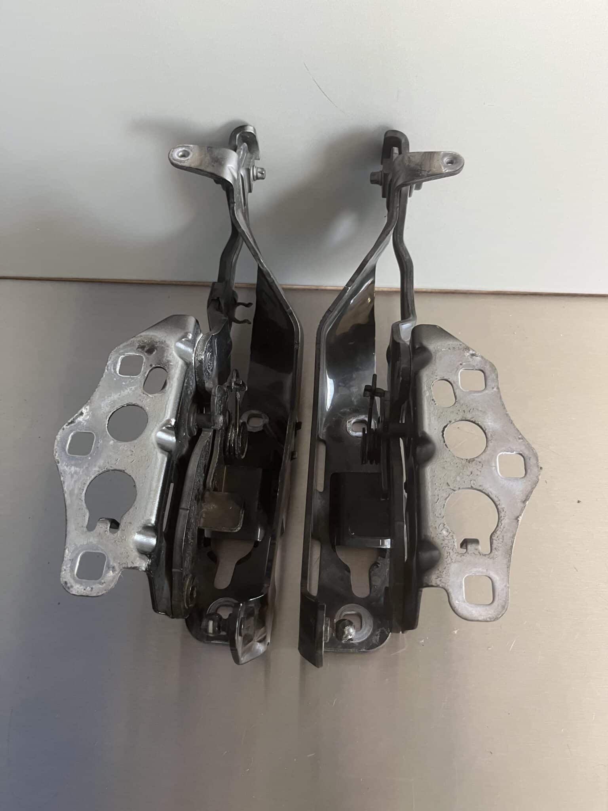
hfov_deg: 53.1
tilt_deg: -52.5
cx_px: 304
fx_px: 609
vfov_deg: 67.3
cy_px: 406
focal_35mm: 26
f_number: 1.6
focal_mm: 5.1
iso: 125
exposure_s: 1/71
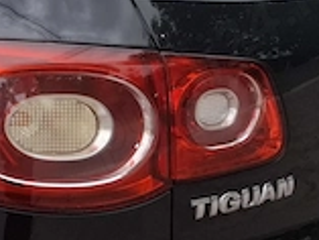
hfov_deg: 18.6
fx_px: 812
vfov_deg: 16.8
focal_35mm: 88
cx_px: -211
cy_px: 79
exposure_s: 1/100
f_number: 1.8
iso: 125
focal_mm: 5.54
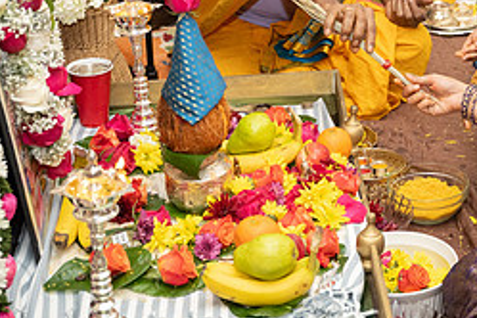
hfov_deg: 20.5
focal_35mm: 97
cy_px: 30
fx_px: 1285
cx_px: 452
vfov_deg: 14.0
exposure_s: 1/160
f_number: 3.2
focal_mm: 40
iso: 1000
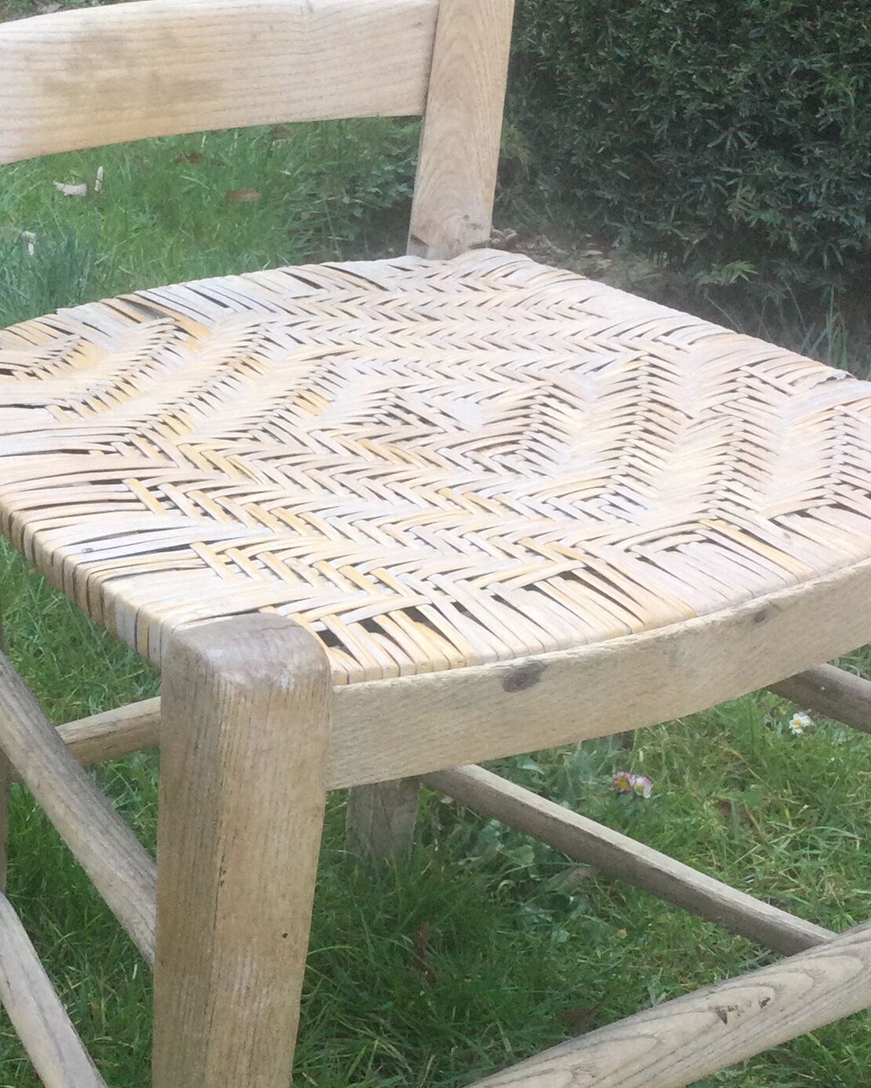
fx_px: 2288
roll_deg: -0.2
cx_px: 257
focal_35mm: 71
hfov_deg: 21.4
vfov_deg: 26.7
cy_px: 644
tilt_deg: -22.4
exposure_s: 1/100
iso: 50
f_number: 2.4
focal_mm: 3.3
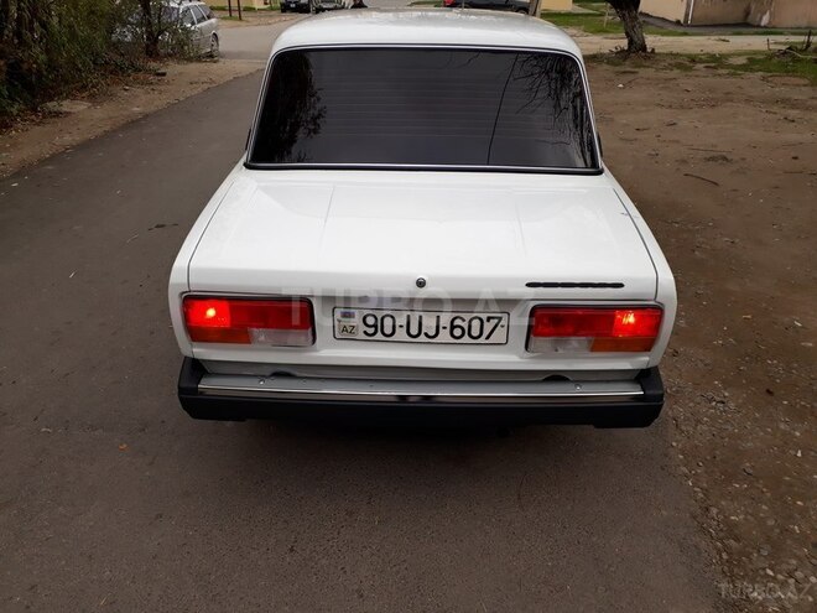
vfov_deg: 51.4
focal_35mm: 27
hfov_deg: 65.3
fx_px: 637
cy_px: 306
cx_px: 408
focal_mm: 3.6
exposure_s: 1/495
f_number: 1.9
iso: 40
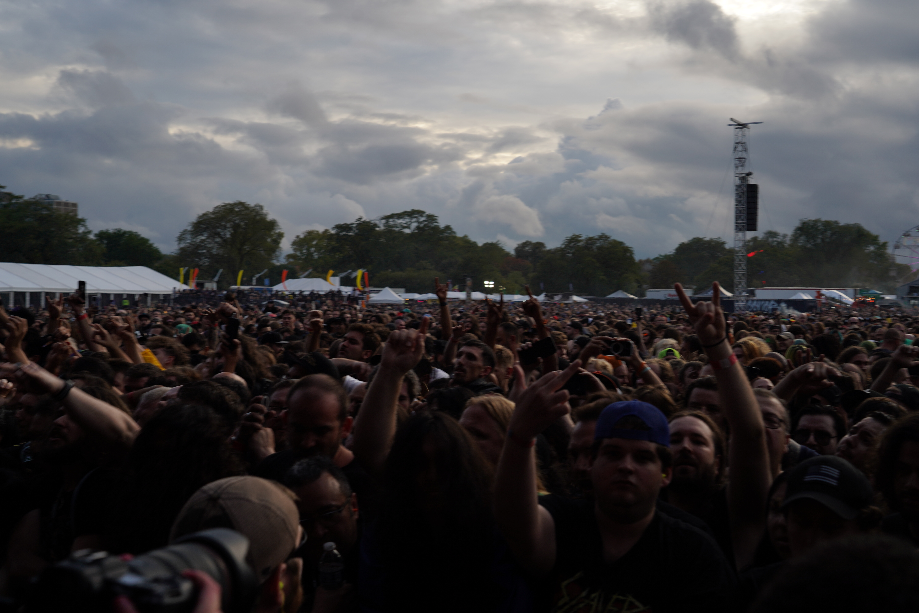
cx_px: 460
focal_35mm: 43
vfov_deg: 31.2
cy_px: 306
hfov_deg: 45.4
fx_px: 1098
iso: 100
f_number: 6.3
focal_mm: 43
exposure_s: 1/160
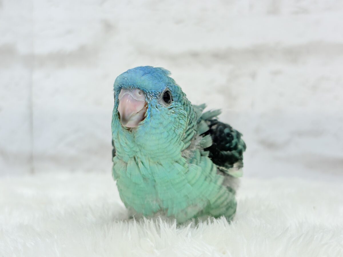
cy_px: 128
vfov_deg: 28.0
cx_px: 172
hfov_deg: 36.8
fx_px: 515
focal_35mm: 52
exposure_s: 1/100
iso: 80
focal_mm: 5.96
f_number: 1.6
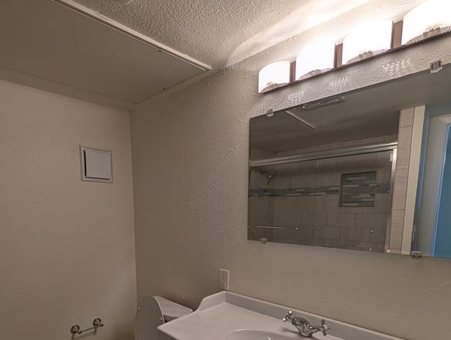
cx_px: 200
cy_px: 243
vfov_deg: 65.7
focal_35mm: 19
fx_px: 248
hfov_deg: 84.2
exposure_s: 1/120
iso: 69
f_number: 1.7
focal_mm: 2.02
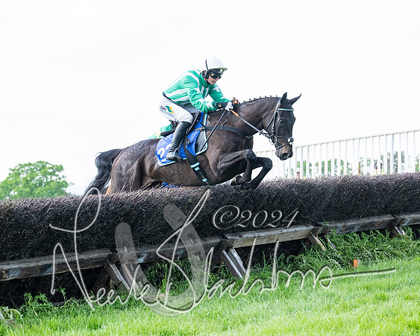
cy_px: 137
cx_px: 157
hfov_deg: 19.4
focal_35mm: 99
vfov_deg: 15.5
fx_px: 1229
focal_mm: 70
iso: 1000
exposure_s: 1/3200
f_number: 4
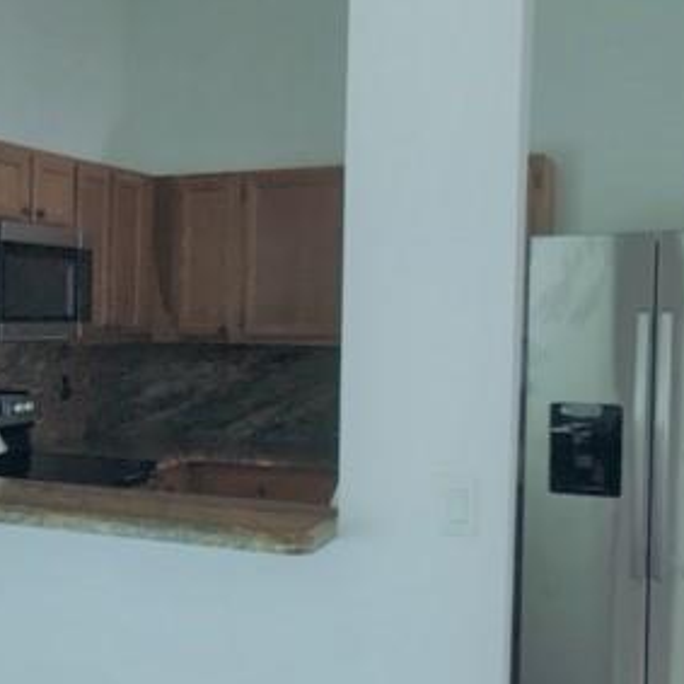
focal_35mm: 56
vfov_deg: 30.5
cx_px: -53
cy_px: 382
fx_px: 1252
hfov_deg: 28.1
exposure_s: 1/30
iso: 25
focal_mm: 3.99
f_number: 1.8
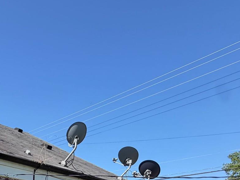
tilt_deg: +2.5
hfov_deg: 39.7
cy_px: 224
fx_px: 256
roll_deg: -0.2
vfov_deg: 31.4
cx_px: -31
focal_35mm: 37
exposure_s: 1/502
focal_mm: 2.22
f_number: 2.2
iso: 40
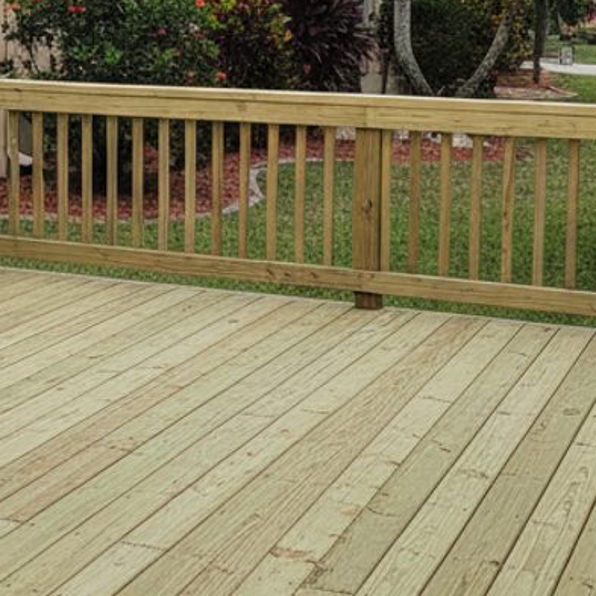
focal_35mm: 62
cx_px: 97
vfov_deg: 27.0
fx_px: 1208
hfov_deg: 27.0
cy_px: 91
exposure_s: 1/1715
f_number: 1.8
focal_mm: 6.4
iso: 1597
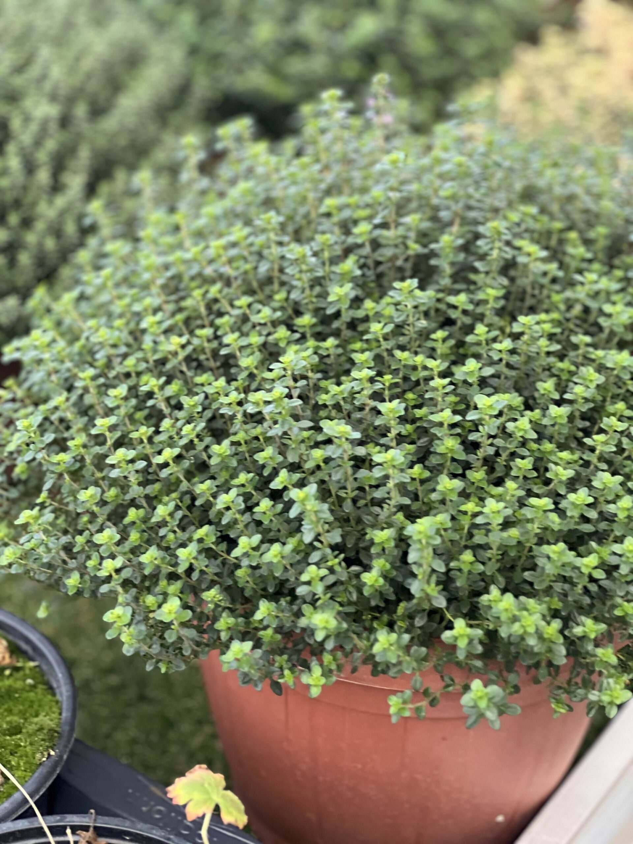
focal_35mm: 77
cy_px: 422
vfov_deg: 25.3
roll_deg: -0.8
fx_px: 1877
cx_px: 316
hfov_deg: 19.1
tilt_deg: -32.1
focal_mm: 9
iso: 100
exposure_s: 1/121
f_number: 2.8
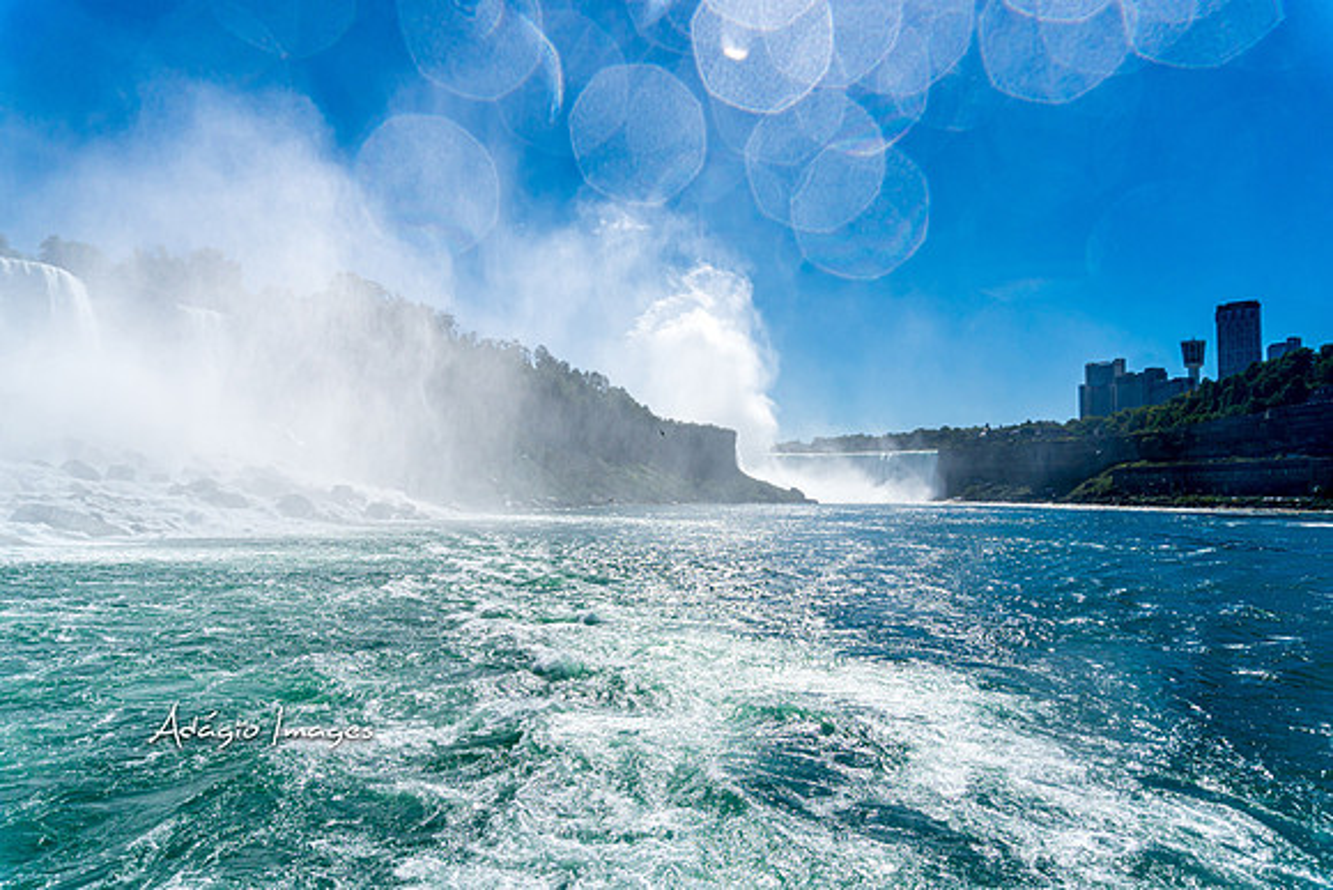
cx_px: 666
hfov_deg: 73.7
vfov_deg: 53.2
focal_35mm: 24
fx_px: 889
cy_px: 445
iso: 100
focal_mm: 16
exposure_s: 1/3200
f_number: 5.6
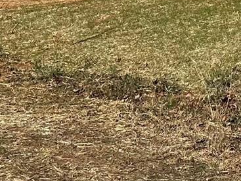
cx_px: 494
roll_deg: -0.8
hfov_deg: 12.7
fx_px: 933
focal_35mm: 134
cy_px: -52
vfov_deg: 10.8
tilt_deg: -1.1
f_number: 1.78
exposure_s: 1/7042
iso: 80
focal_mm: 6.86
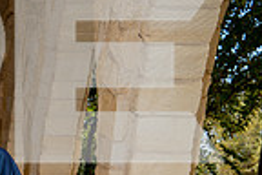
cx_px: -233
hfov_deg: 15.2
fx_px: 822
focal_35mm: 113
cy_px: 289
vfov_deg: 11.5
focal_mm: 28
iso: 100
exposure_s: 1/250
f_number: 5
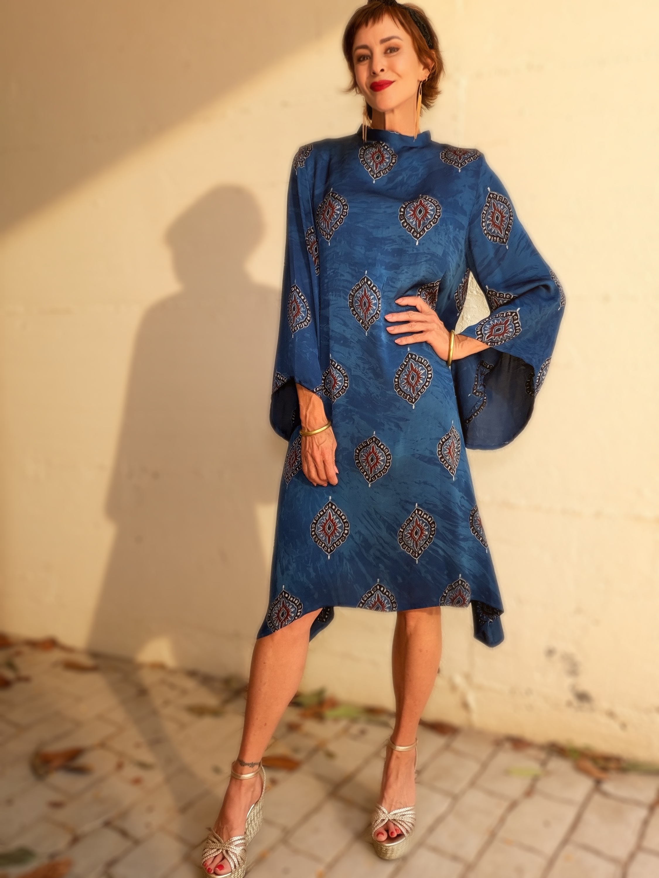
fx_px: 761
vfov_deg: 60.0
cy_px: 439
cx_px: 330
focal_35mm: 30
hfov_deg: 46.8
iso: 25
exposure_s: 1/296
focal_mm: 2.71
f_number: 1.9
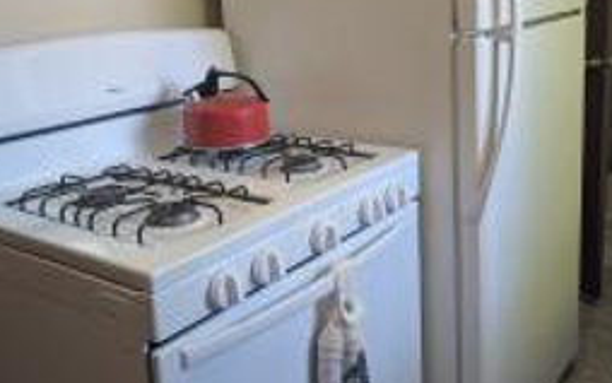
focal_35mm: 40
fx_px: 667
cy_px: 104
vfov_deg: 31.5
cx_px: 366
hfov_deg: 49.0
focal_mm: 6.9
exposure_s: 1/86.3
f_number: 1.68
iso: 223
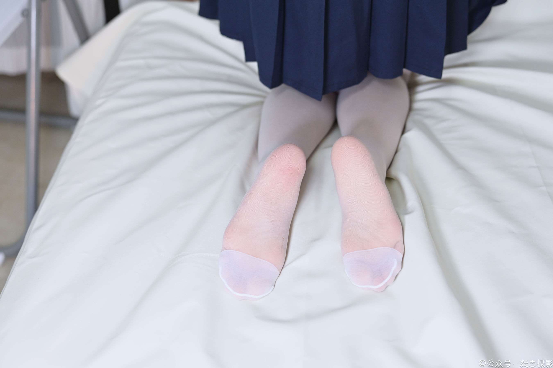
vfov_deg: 22.3
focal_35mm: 61
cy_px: 184
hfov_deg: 32.9
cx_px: 276
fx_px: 937
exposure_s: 1/100
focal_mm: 61
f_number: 3.2
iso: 1250
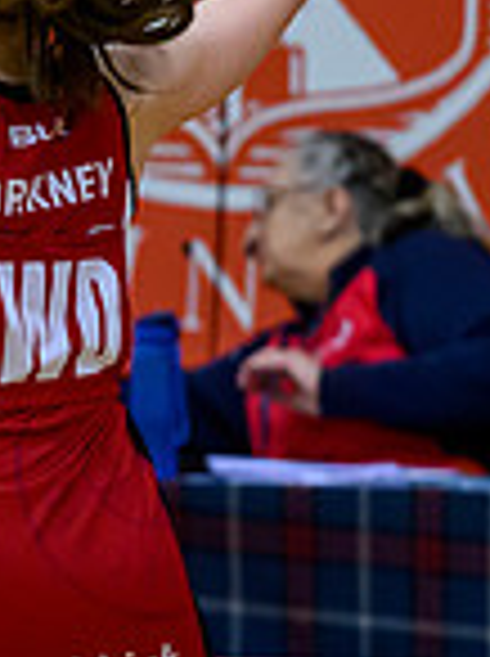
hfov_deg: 1.5
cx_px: -684
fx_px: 18305
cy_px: 553
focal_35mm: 967
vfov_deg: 2.1
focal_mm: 200
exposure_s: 1/800
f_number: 3.2
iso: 4000
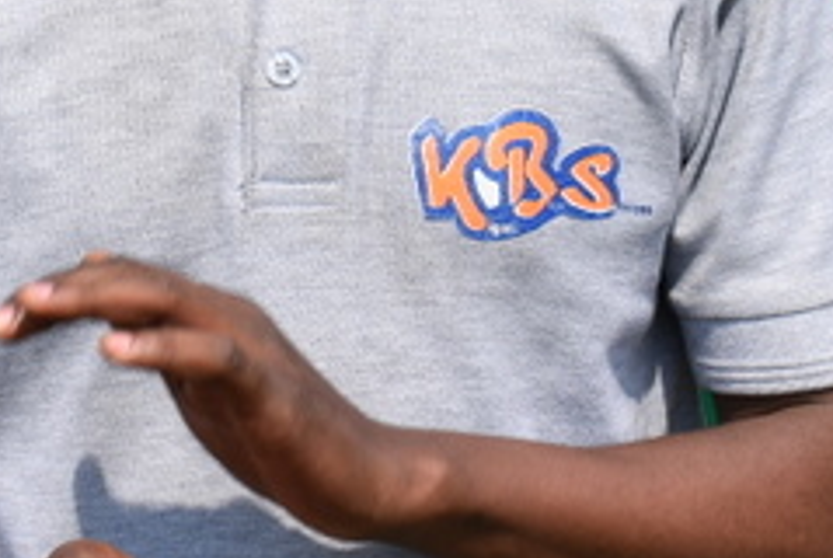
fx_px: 5815
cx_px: -143
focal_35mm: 251
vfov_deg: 5.4
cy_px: -478
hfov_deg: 8.1
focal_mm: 40
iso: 200
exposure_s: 1/400
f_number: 10
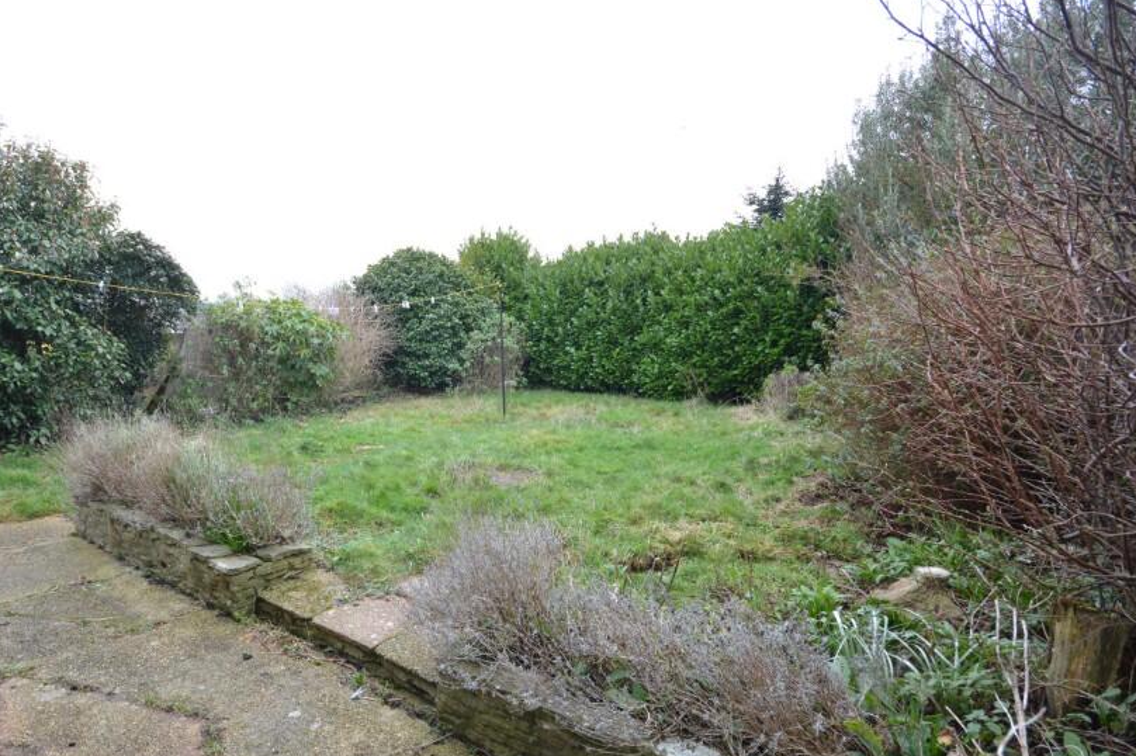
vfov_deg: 63.8
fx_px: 599
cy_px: 461
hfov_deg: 86.0
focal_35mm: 19
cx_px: 461
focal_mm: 10
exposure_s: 1/25
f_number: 8
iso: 400
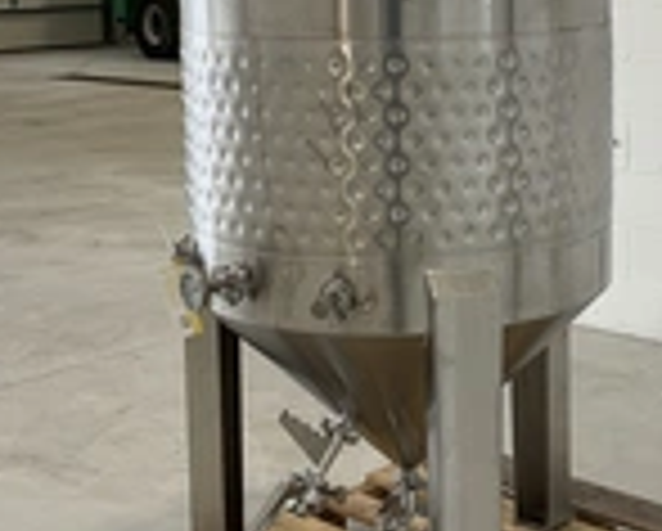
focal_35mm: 77
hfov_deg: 24.5
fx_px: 1511
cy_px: 130
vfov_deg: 19.8
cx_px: 491
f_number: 1.8
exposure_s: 1/122
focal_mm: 3
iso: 32
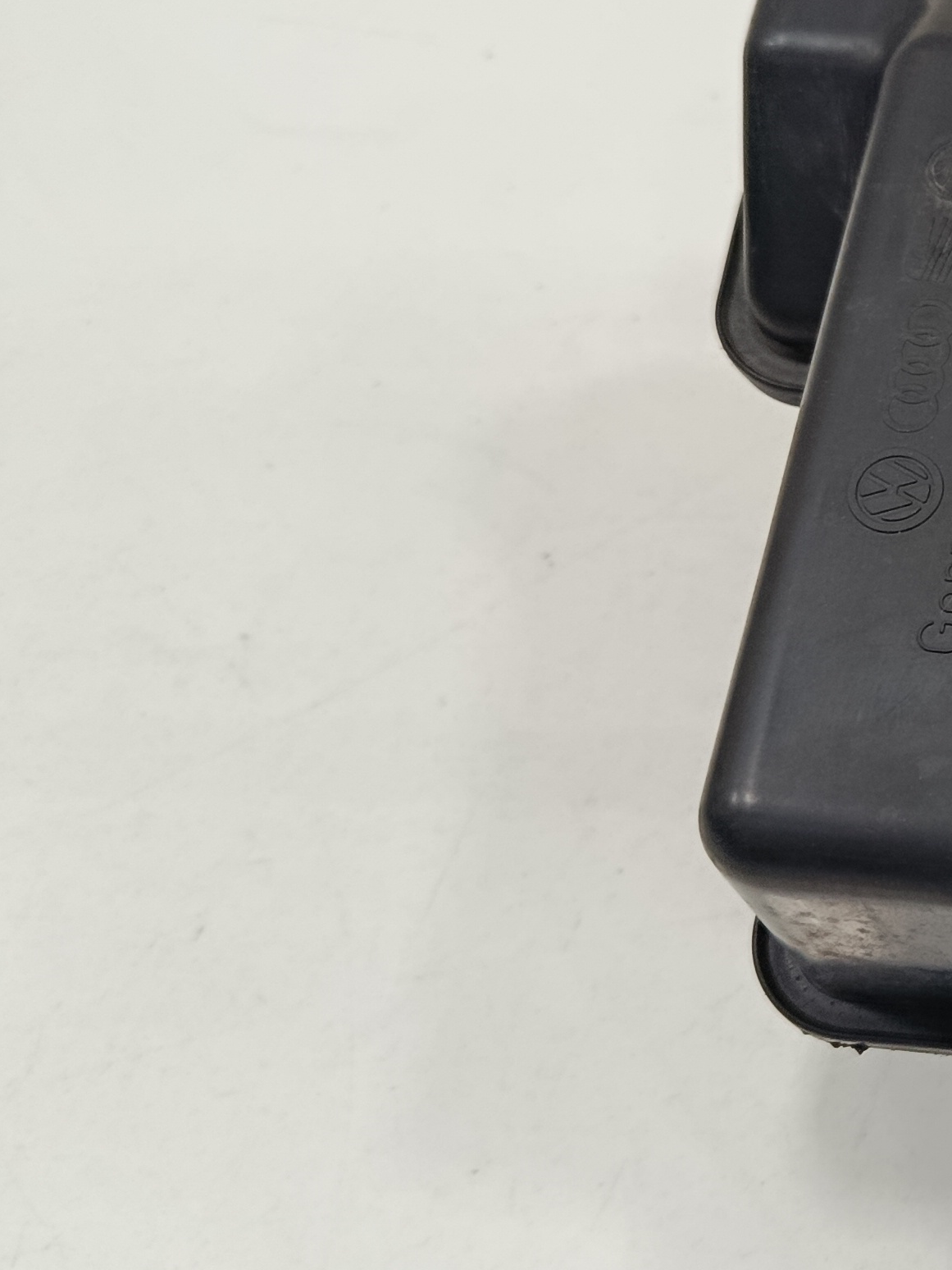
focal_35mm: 62
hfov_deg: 19.7
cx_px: 1530
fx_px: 2273
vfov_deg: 31.2
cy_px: 578
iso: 590
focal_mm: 5.24
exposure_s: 1/50
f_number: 1.7
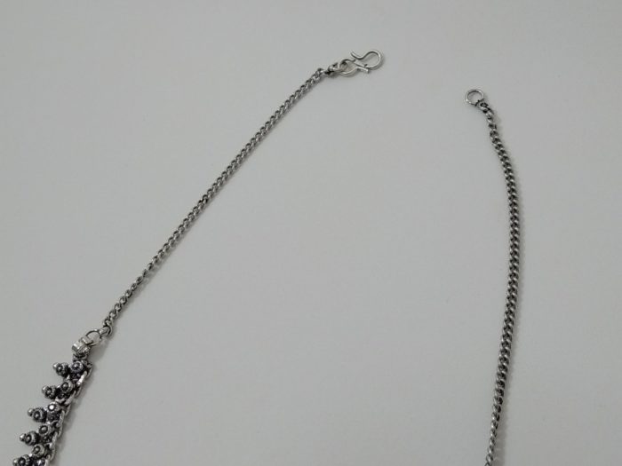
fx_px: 467
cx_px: 311
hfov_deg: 67.3
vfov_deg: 53.1
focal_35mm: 26
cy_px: 233
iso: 100
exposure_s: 1/60
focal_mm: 3.82
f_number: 2.2
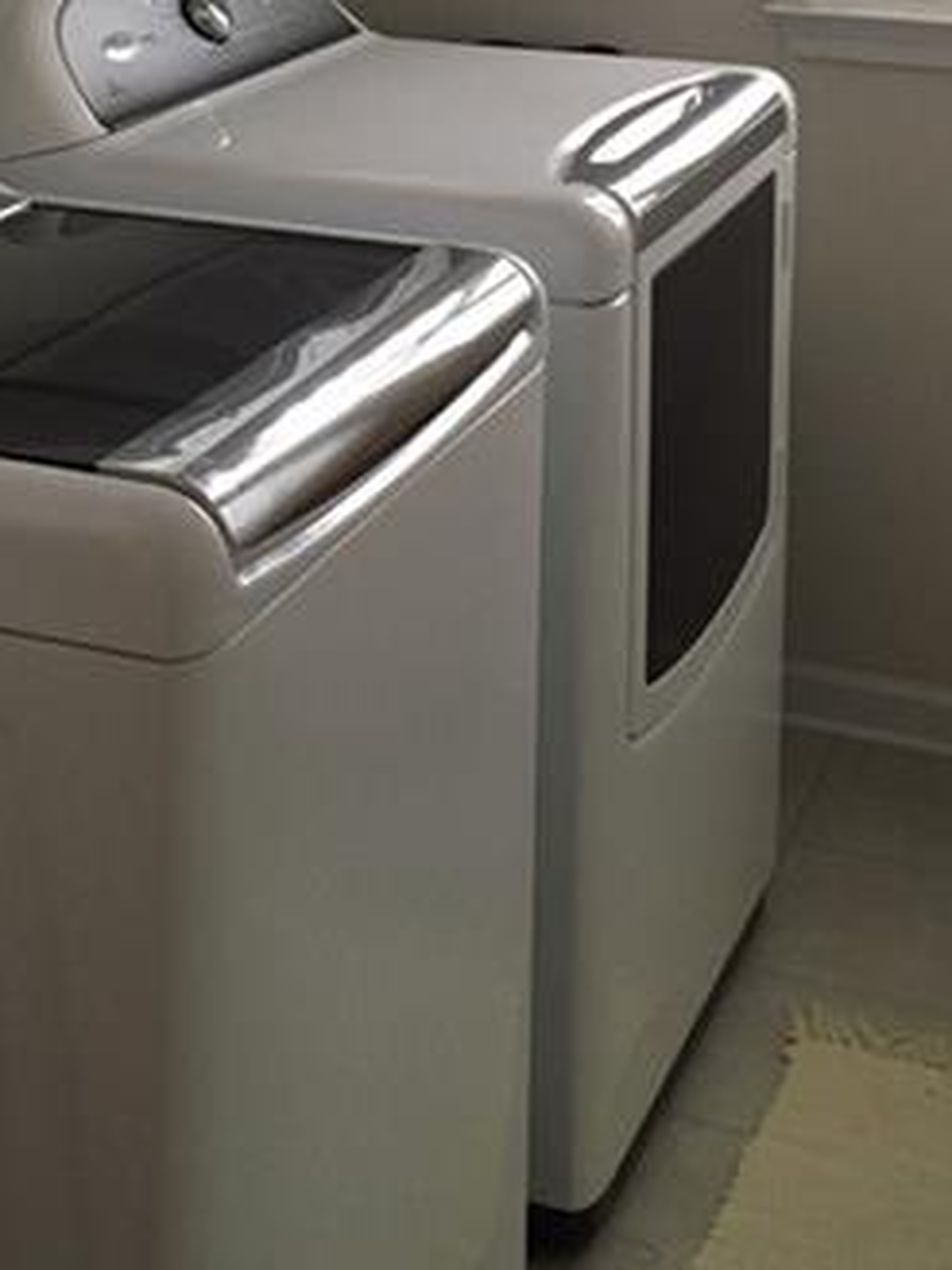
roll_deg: -0.1
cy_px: -62
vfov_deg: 26.7
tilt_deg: -8.7
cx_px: 337
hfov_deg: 21.6
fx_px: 2493
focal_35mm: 68
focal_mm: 4.15
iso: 200
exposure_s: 1/24
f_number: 2.2
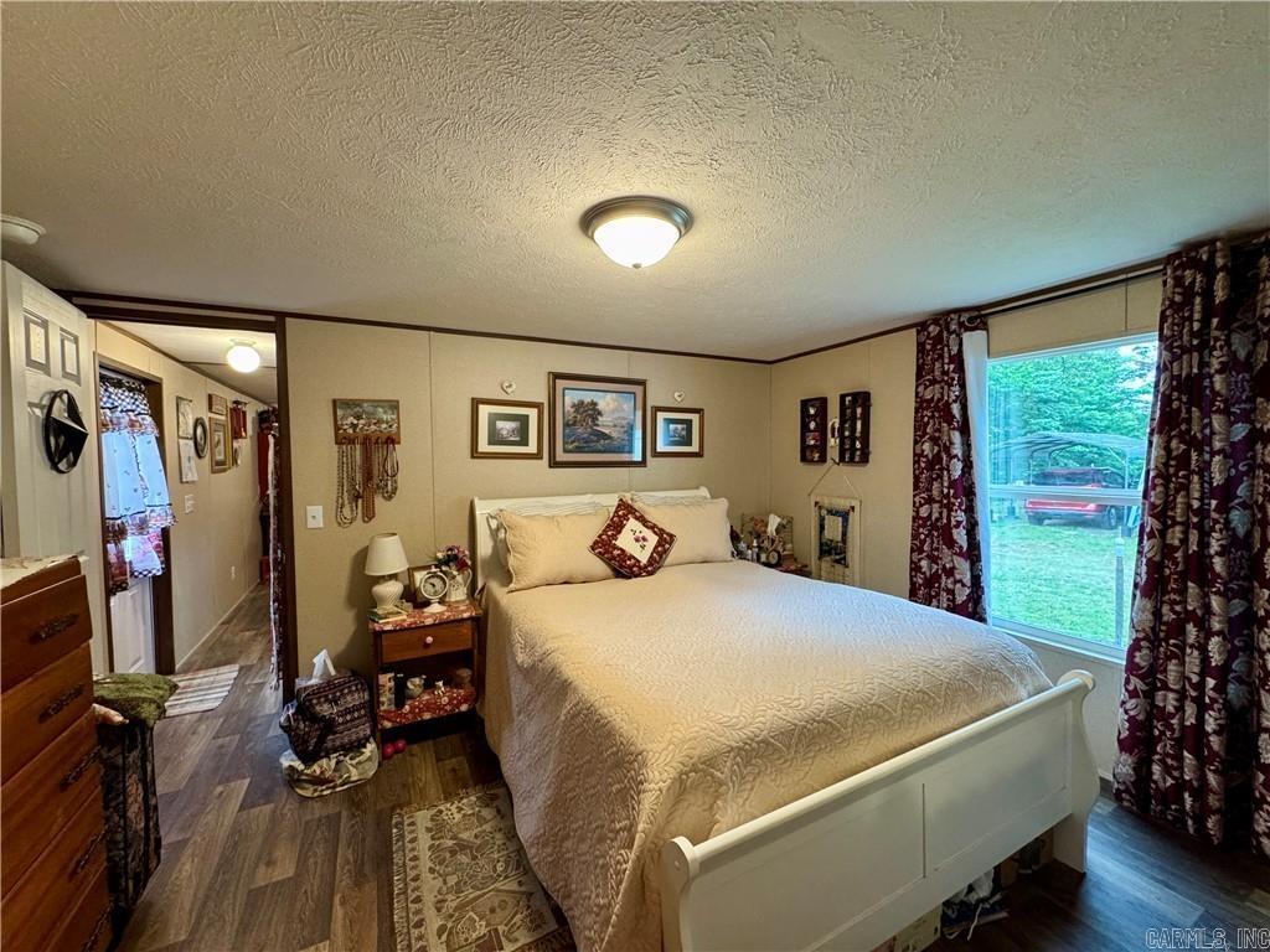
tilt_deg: -2.4
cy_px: 476
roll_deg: -0.2
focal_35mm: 14
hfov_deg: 102.1
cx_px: 635
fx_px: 514
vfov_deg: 85.7
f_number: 2.2
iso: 250
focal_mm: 2.22
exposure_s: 1/60
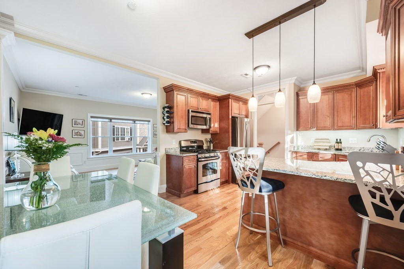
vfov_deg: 81.1
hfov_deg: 104.3
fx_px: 157
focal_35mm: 14
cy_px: 134
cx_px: 202
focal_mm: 14
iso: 100
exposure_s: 1/20
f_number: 8
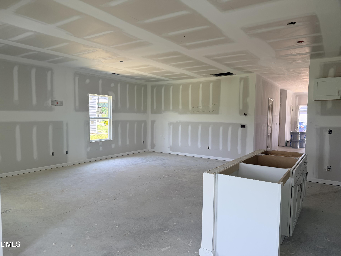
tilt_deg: -2.8
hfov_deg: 71.6
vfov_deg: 56.8
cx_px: 170
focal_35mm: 24
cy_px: 128
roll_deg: -0.1
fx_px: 236
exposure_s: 1/183
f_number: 1.78
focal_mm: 6.76
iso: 100
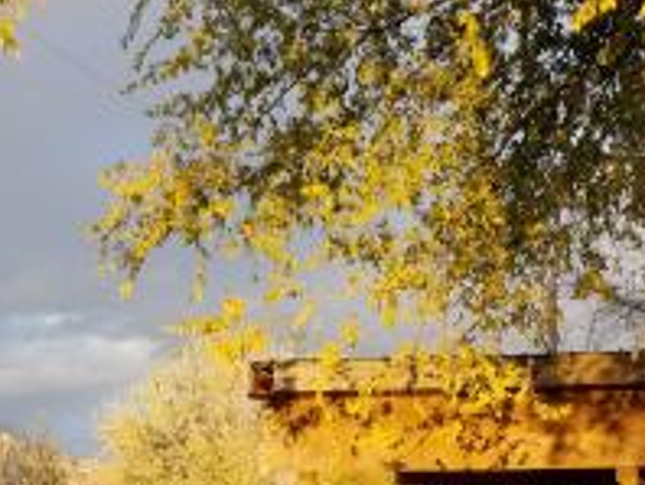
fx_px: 1567
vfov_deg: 16.5
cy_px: 664
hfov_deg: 22.5
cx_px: 619
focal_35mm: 84
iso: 50
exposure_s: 1/278
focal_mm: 4.3
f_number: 1.7
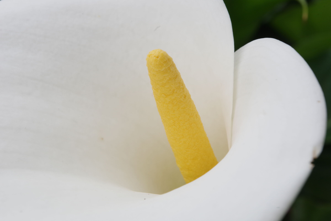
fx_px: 754
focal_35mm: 82
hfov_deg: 24.8
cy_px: 110
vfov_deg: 16.7
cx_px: 166
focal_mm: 55
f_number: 20
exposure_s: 1/100
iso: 400
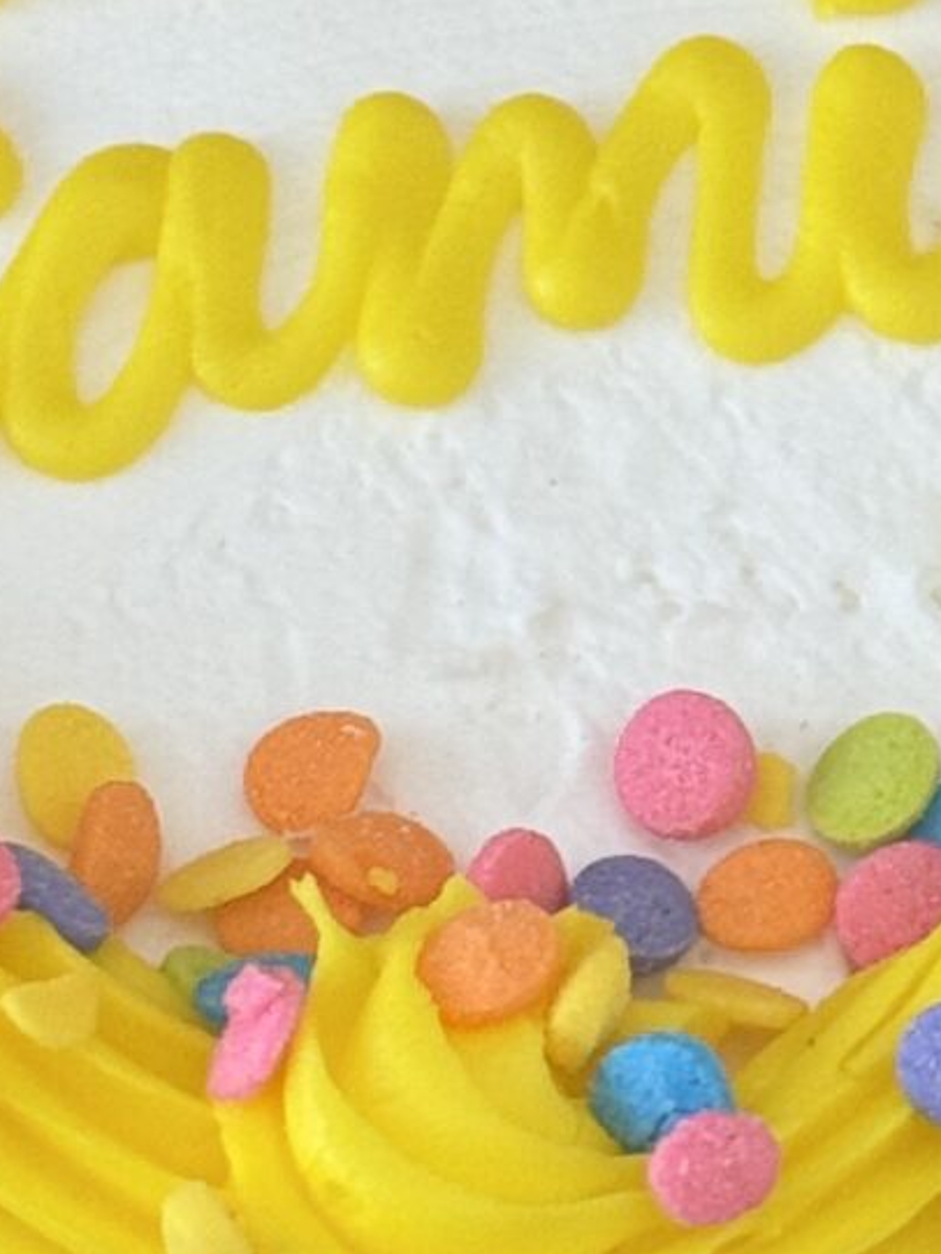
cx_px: 688
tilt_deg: -56.7
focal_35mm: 227
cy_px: 440
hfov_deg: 6.5
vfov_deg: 8.7
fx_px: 8224
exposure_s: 1/60
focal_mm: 6.76
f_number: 1.78
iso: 160
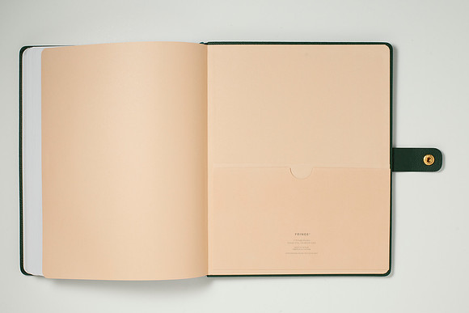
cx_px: 216
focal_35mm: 59
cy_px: 162
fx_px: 769
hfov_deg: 33.9
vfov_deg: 23.0
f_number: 10
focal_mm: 50
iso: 200
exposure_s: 1/200
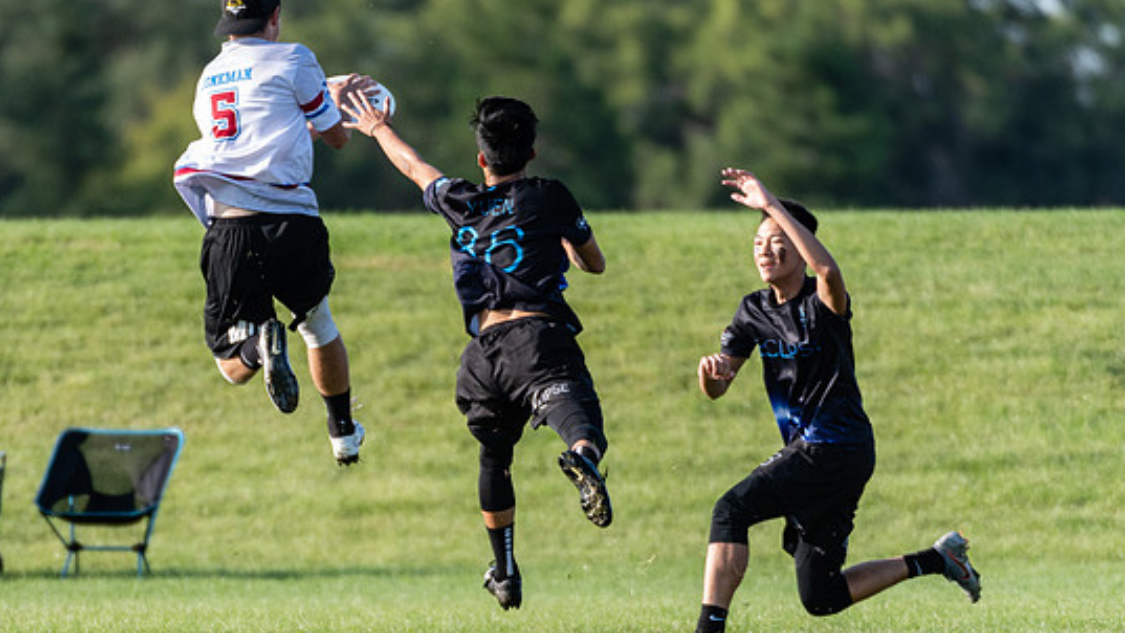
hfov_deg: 2.4
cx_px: 338
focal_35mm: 893
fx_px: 26637
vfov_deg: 1.4
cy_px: 470
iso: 450
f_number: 4
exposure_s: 1/1000
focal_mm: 400
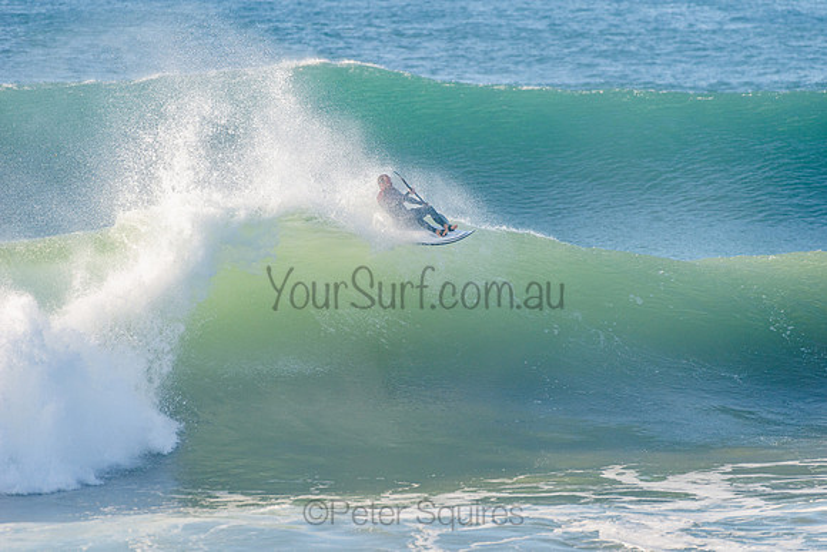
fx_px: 11488
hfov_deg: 4.1
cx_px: 414
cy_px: 276
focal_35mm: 500
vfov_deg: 2.8
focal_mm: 500
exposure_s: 1/1600
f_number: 5.6
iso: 280
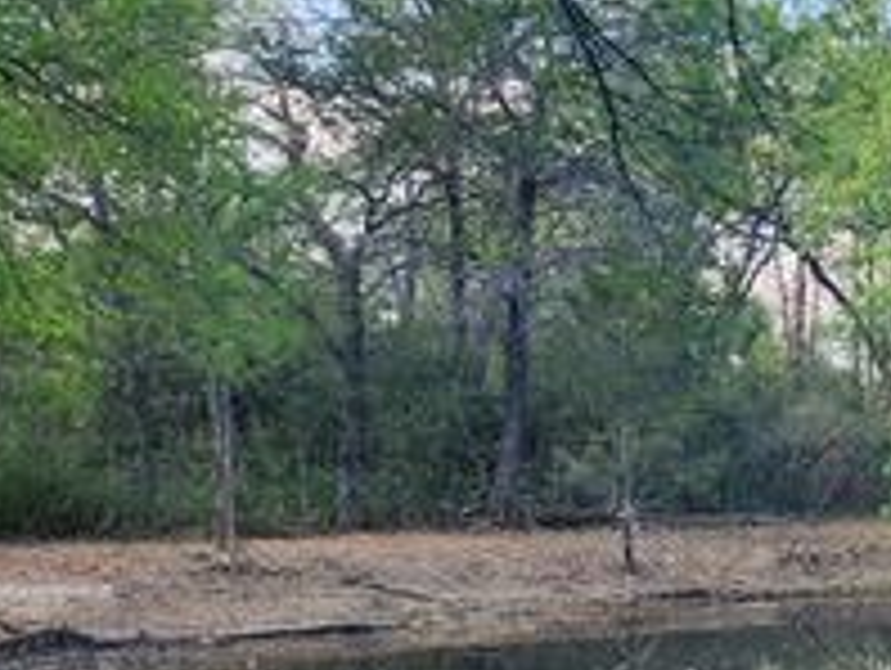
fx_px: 1495
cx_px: 1084
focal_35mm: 58
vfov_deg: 24.6
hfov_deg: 28.6
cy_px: 587
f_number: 1.8
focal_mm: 6.4
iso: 16
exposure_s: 1/180
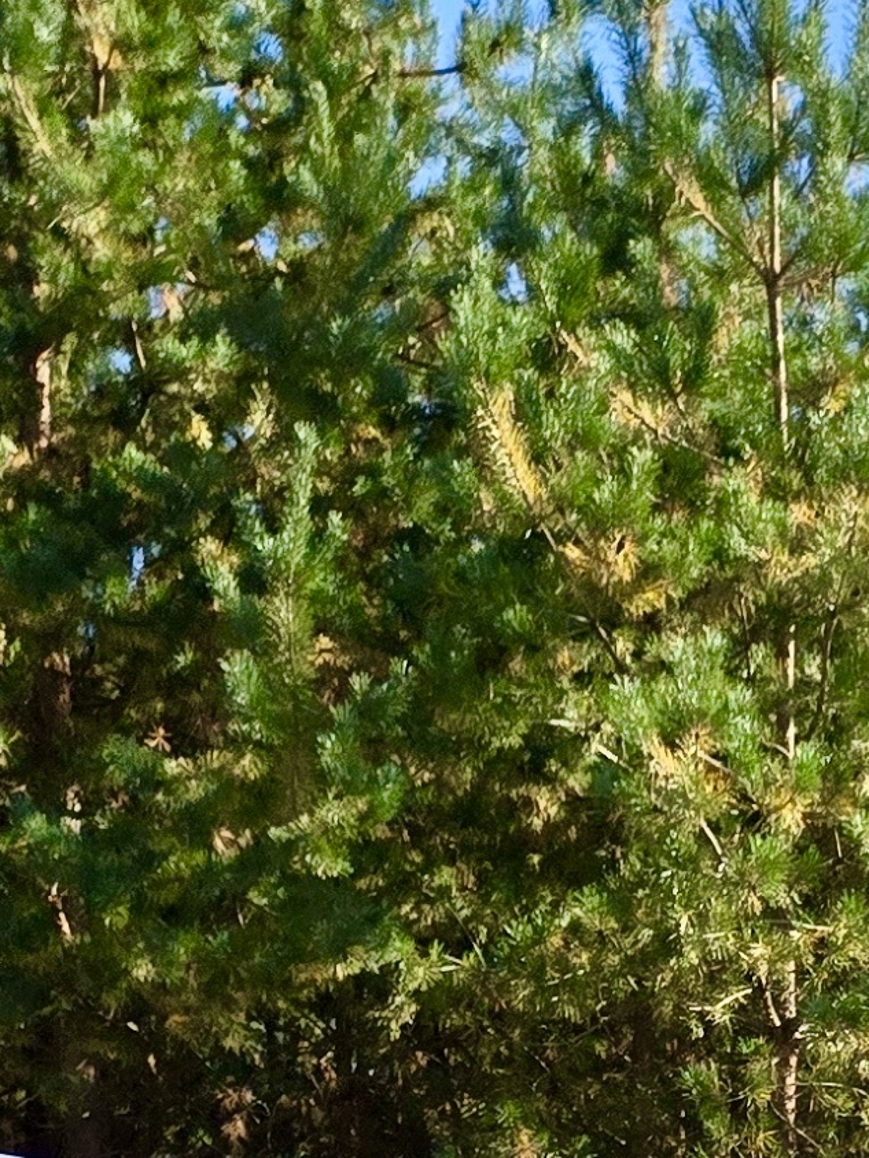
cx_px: 1030
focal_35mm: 109
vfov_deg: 13.7
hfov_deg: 13.2
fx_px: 3648
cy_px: 2671
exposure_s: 1/2921
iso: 80
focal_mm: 5.4
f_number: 1.8
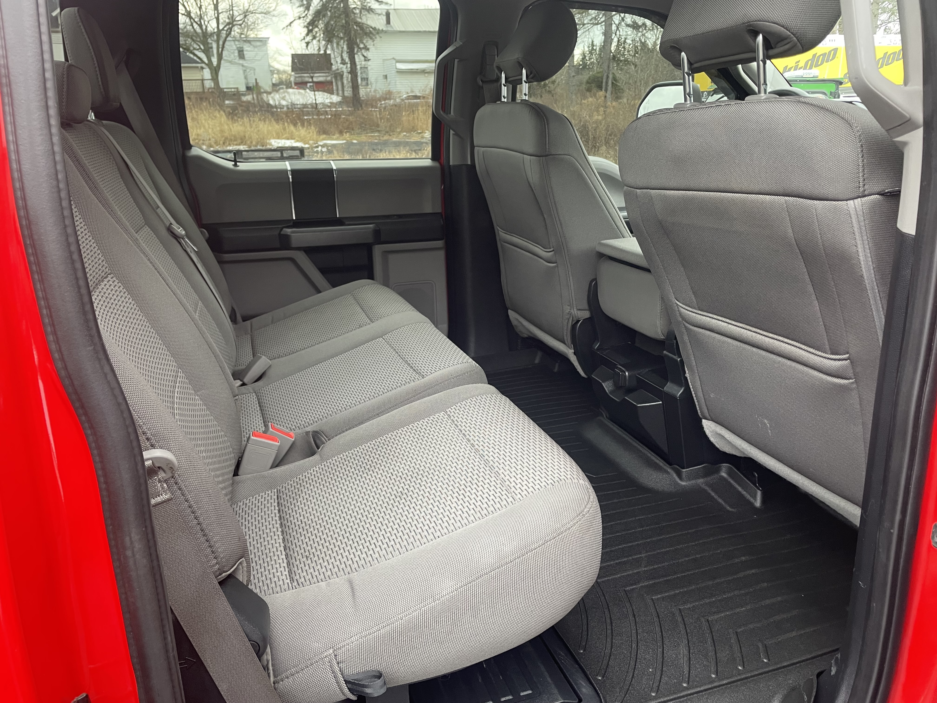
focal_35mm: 26
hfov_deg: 67.3
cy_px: 352
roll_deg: +1.9
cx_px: 468
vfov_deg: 53.1
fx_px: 704
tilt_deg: -20.5
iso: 125
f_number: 1.6
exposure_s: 1/80
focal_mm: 4.2
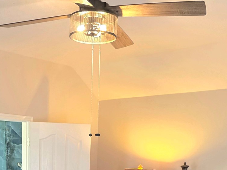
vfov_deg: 21.0
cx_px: 72
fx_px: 413
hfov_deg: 30.4
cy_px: 224
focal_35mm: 63
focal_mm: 6.3
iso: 500
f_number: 1.7
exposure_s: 1/120
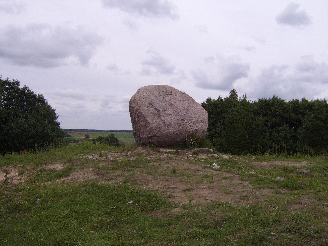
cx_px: 164
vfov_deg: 45.4
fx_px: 294
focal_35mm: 31
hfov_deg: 58.4
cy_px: 123
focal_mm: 8.13
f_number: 6.7
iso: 400
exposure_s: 1/1682
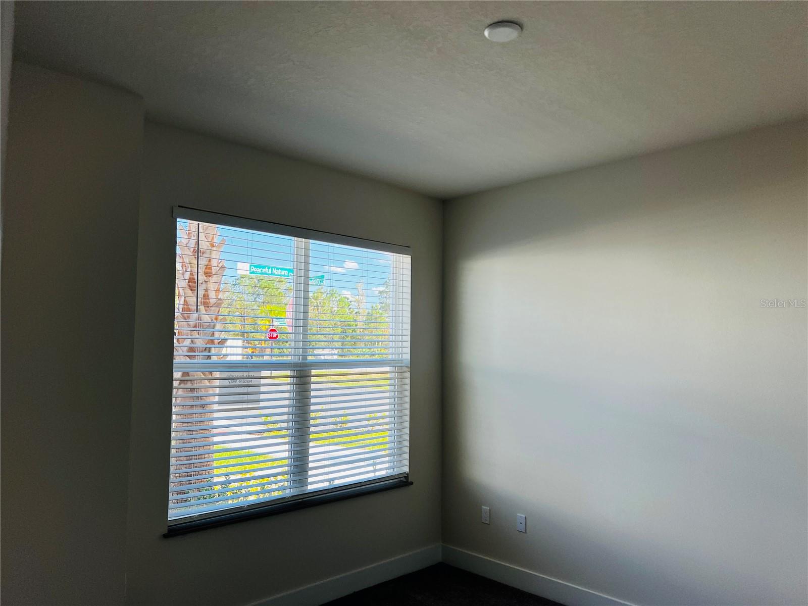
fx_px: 607
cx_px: 404
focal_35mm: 26
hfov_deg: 67.3
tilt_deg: +3.6
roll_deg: -0.7
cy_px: 303
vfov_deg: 53.1
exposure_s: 1/561
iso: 50
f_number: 1.5
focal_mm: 5.7
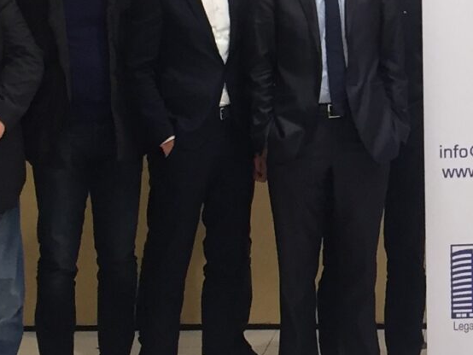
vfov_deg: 11.0
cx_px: 507
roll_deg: +0.3
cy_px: 18
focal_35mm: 134
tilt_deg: -2.5
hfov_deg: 14.4
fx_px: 1832
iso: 100
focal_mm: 4.15
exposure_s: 1/33
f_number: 2.2
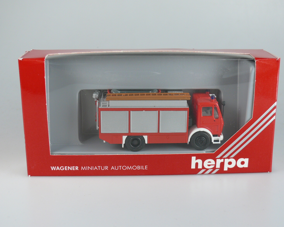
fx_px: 437
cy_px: 115
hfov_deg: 36.0
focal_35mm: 52
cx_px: 154
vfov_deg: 29.1
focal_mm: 9
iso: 100
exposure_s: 1/80
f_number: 3.2
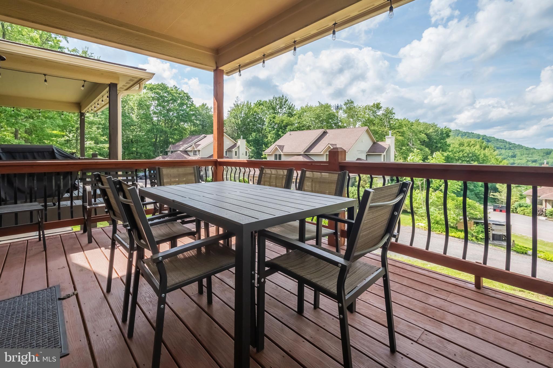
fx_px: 230
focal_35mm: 15
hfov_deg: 100.4
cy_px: 184
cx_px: 276
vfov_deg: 77.3
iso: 500
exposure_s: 1/320
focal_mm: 10
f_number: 9
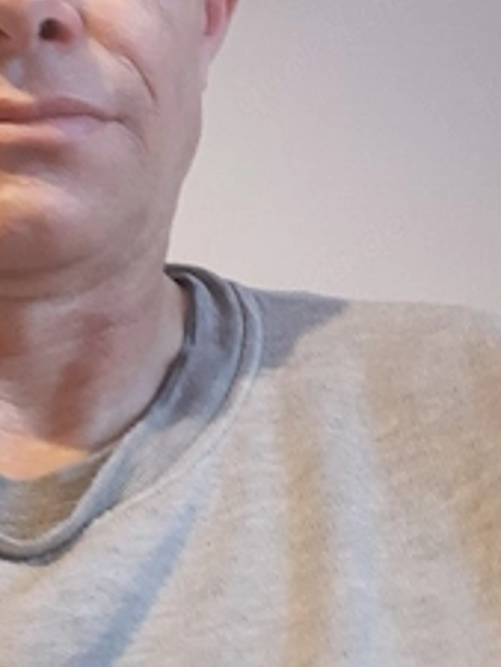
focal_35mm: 55
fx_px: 1060
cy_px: 80
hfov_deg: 26.4
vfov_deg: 33.3
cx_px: 157
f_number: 2
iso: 640
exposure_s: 1/25
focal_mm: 3.75
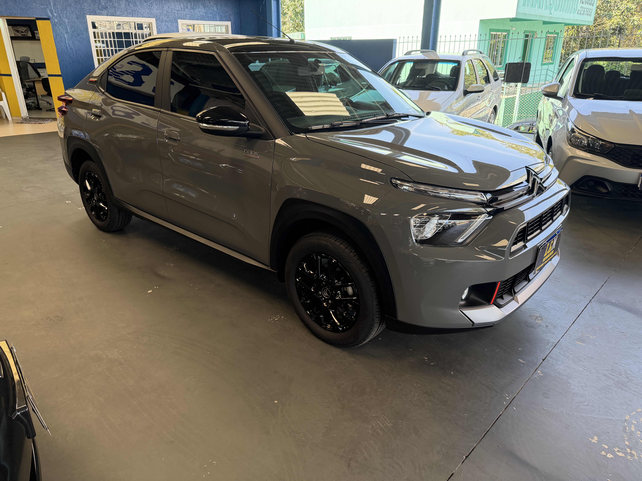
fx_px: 445
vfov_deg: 56.8
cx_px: 321
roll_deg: +0.1
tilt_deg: -23.0
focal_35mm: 24
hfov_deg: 71.6
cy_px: 240
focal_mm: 6.76
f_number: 1.78
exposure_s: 1/222
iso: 200
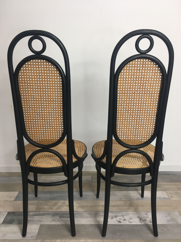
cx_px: 90
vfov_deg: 61.7
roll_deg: -0.2
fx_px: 202
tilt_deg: -15.9
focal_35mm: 29
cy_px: 121
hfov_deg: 48.2
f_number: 2.2
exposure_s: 1/33
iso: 25
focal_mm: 4.15
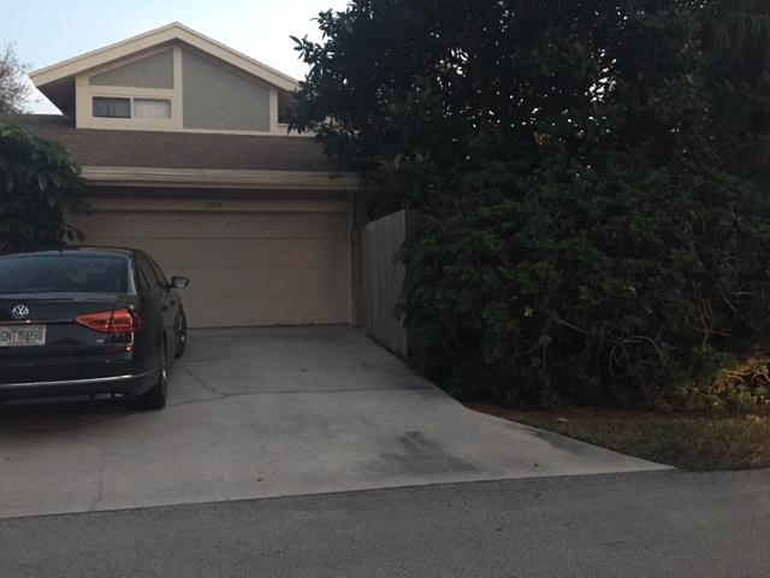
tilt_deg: +0.6
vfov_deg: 48.2
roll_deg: +0.5
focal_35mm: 29
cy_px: 289
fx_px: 645
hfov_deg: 61.7
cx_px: 385
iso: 200
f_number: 2.2
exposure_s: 1/4
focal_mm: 4.15
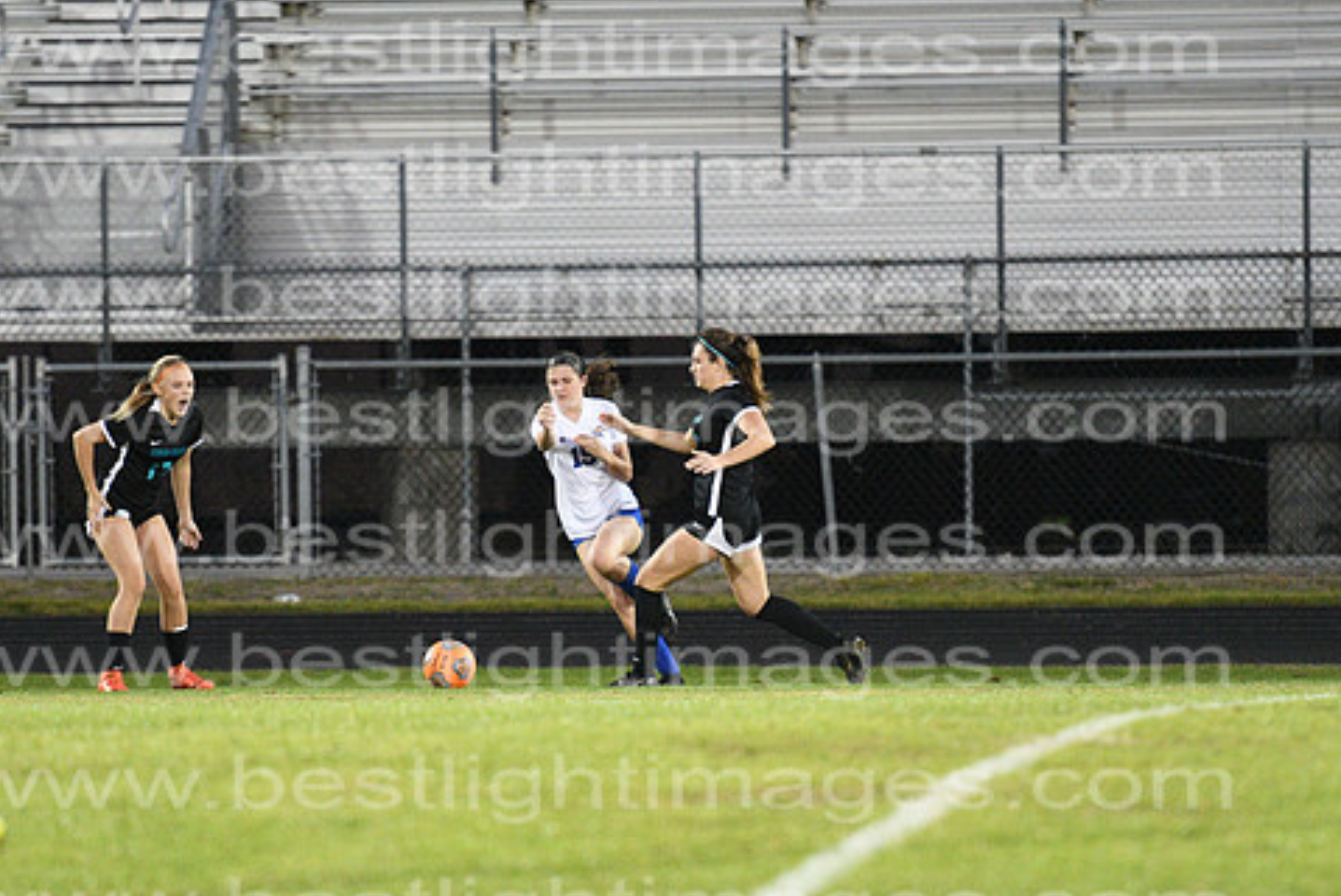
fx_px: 13529
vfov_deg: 3.8
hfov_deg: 5.7
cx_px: 596
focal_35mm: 363
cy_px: 483
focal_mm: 200
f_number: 2.8
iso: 7200
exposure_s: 1/800
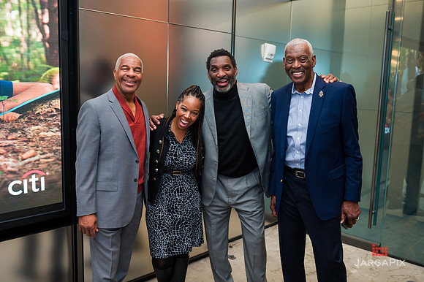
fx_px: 400
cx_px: 212
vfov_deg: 38.8
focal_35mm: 34
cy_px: 141
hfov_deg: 55.8
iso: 800
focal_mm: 34
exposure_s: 1/200
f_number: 4
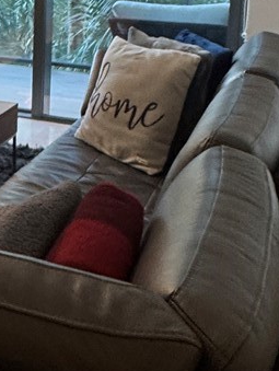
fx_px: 708
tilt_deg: -11.2
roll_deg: +0.9
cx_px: -109
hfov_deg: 20.0
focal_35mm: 66
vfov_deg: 28.5
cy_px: 54
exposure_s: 1/60
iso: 200
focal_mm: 2.22
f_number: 2.2
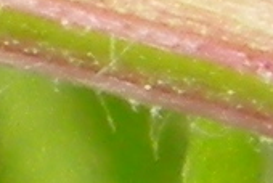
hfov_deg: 2.8
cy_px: 331
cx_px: -287
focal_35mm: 723
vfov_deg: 1.9
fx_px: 5492
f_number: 5
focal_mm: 26.8
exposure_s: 1/92.6
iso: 80
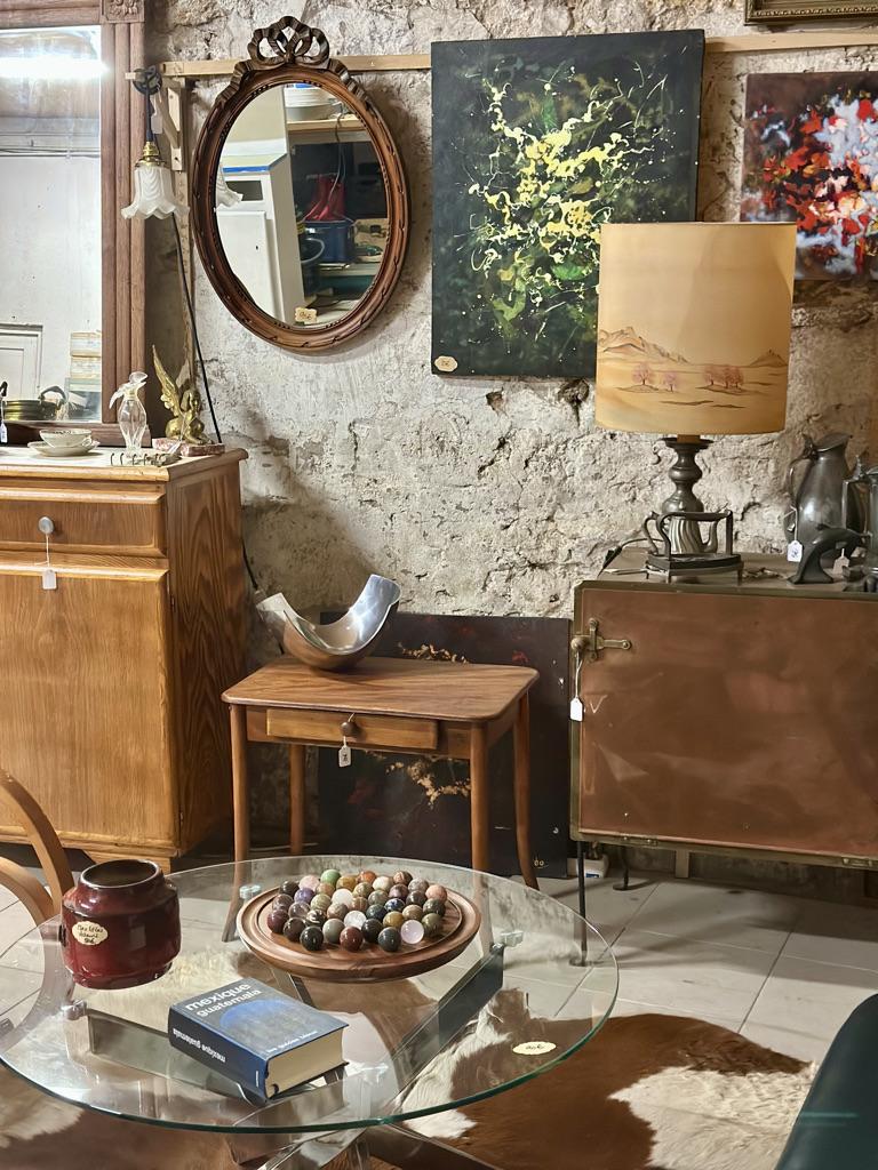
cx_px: 439
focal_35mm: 48
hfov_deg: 30.3
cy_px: 585
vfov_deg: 39.7
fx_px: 1623
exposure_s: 1/33
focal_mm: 6.86
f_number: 1.78
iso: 500
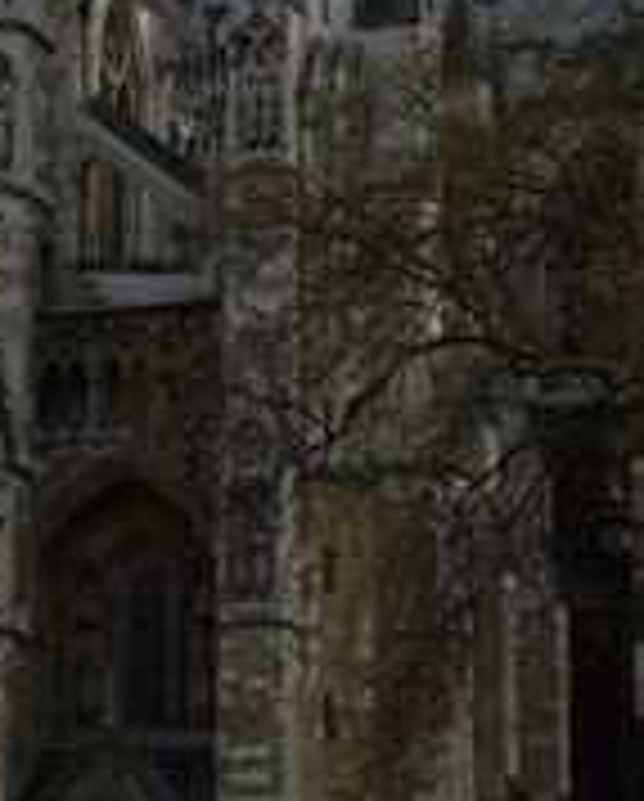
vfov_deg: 13.9
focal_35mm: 138
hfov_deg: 10.9
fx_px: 3279
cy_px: 234
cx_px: -223
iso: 3200
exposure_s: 1/2200
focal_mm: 27
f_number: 16
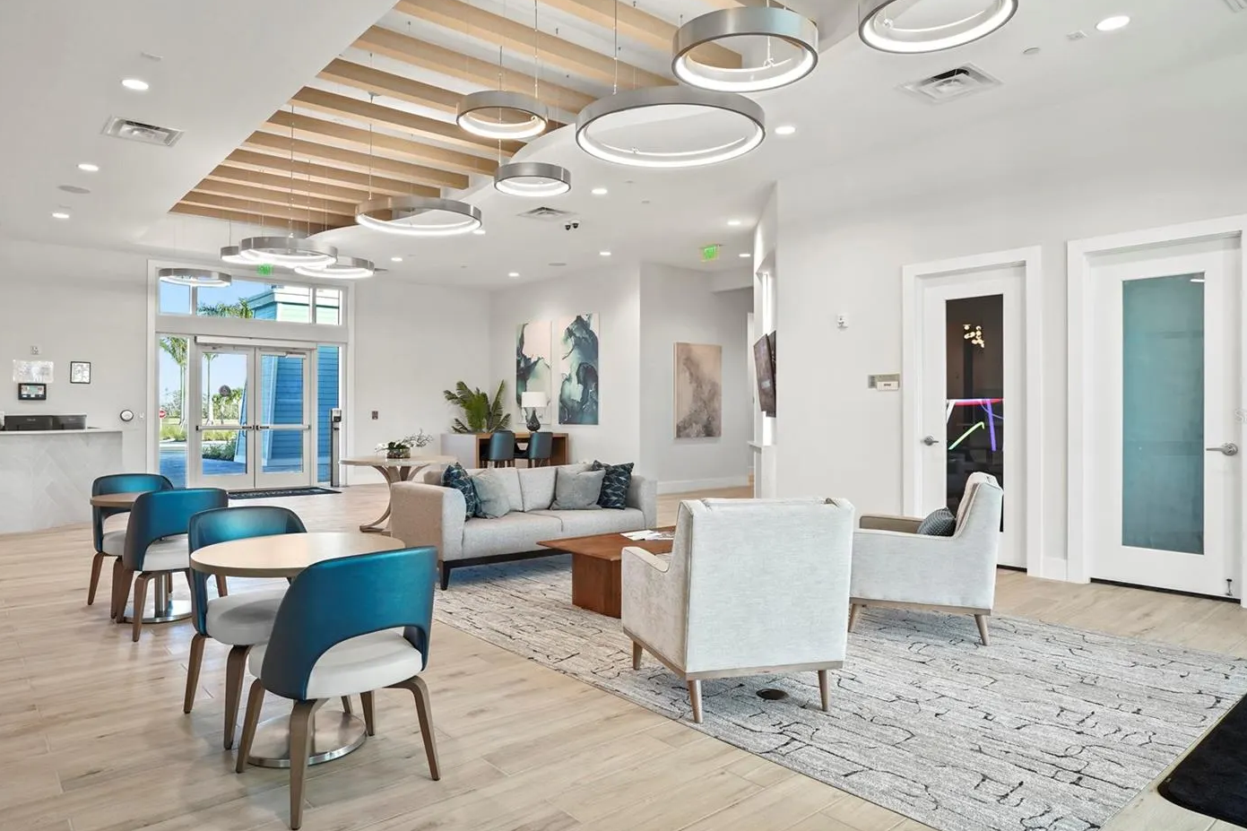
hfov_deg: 76.1
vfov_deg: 55.1
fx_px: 797
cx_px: 597
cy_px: 416
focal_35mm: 23
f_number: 10
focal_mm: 20
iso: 400
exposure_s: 1/5
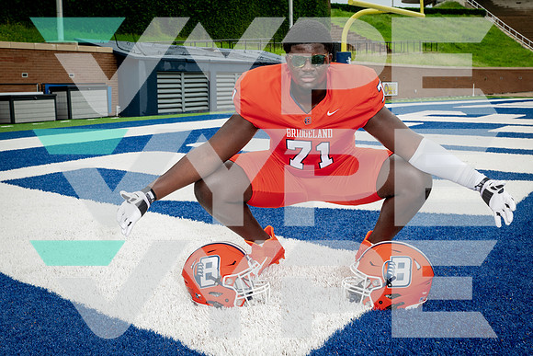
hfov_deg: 40.2
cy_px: 178
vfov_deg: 27.5
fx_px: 728
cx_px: 266
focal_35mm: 49
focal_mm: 46
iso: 200
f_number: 7.1
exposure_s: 1/250
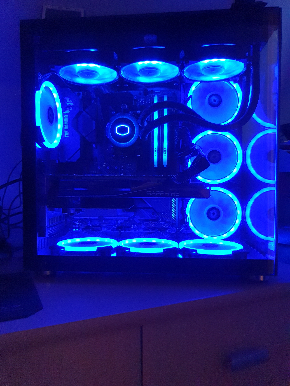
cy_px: 193
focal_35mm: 26
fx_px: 290
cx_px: 145
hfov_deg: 53.1
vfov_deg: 67.3
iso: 320
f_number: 1.5
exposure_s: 1/50
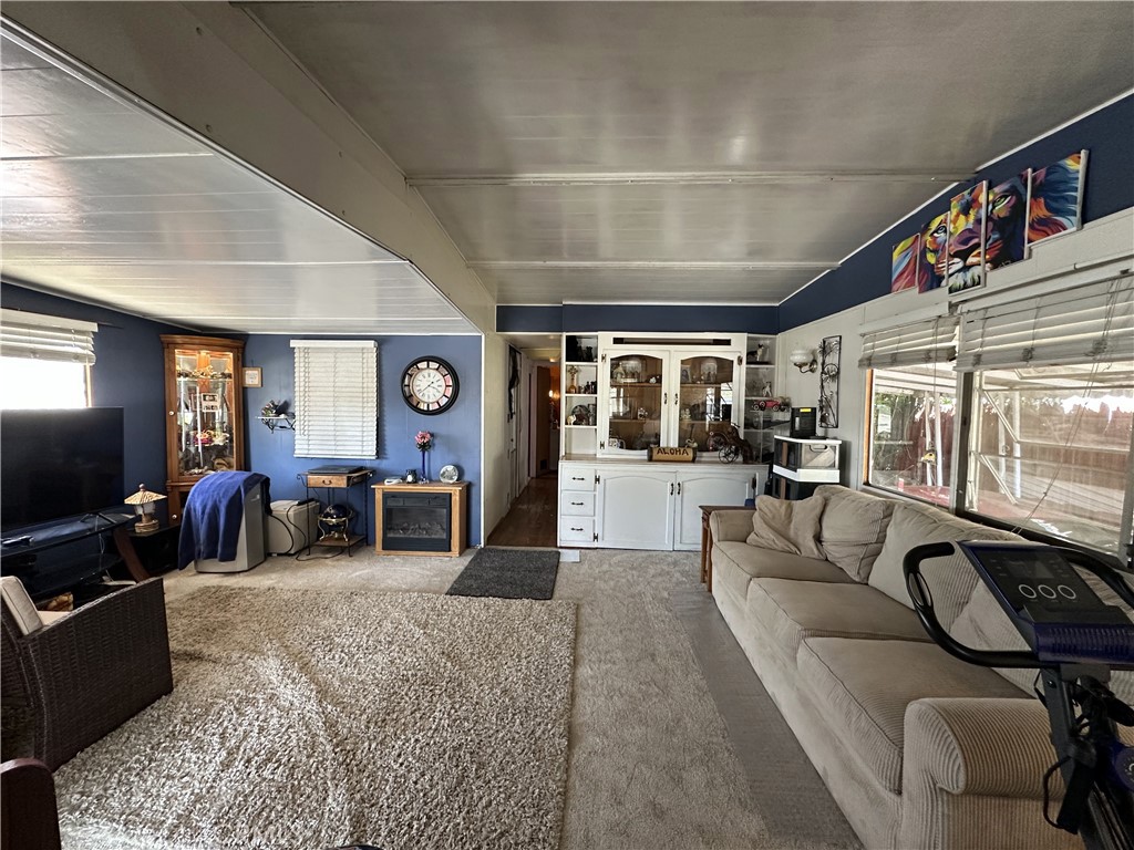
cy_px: 425
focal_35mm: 14
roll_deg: -0.7
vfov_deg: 85.7
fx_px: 459
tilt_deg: -2.4
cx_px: 567
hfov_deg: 102.1
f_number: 2.2
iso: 250
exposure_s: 1/60
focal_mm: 2.22
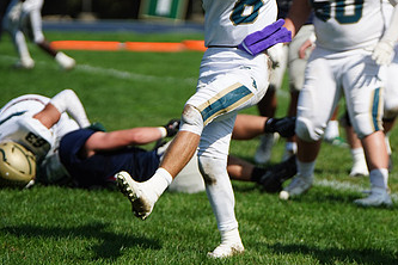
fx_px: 4256
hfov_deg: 5.3
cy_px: 61
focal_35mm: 385
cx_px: 317
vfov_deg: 3.6
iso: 400
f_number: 2.8
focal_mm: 221
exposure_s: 1/8000
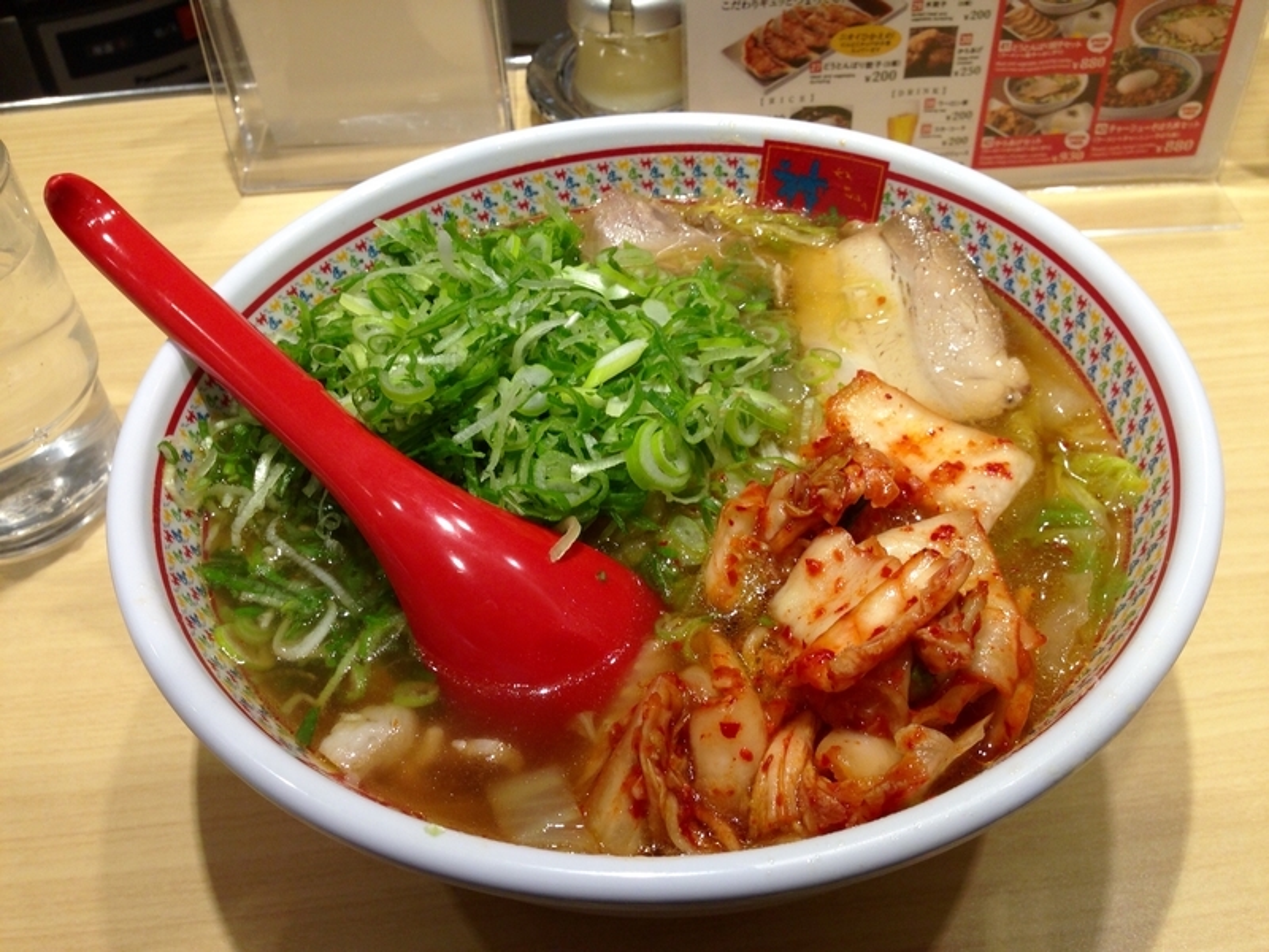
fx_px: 1210
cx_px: 634
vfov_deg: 42.9
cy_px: 476
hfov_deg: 55.4
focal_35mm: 33
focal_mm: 4.12
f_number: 2.4
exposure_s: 1/60
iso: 50
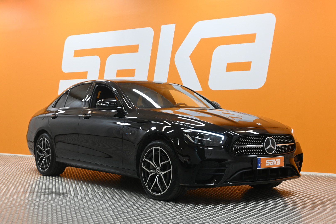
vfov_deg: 29.4
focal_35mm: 46
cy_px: 112
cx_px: 168
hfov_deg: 43.0
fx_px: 427
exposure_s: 1/50
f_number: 4.8
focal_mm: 30.5
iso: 640
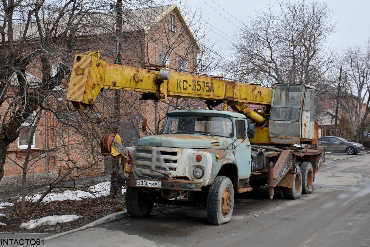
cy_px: 124
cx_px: 185
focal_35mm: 48
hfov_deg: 41.1
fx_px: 493
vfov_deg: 28.1
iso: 200
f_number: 7.1
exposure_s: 1/200
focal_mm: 32
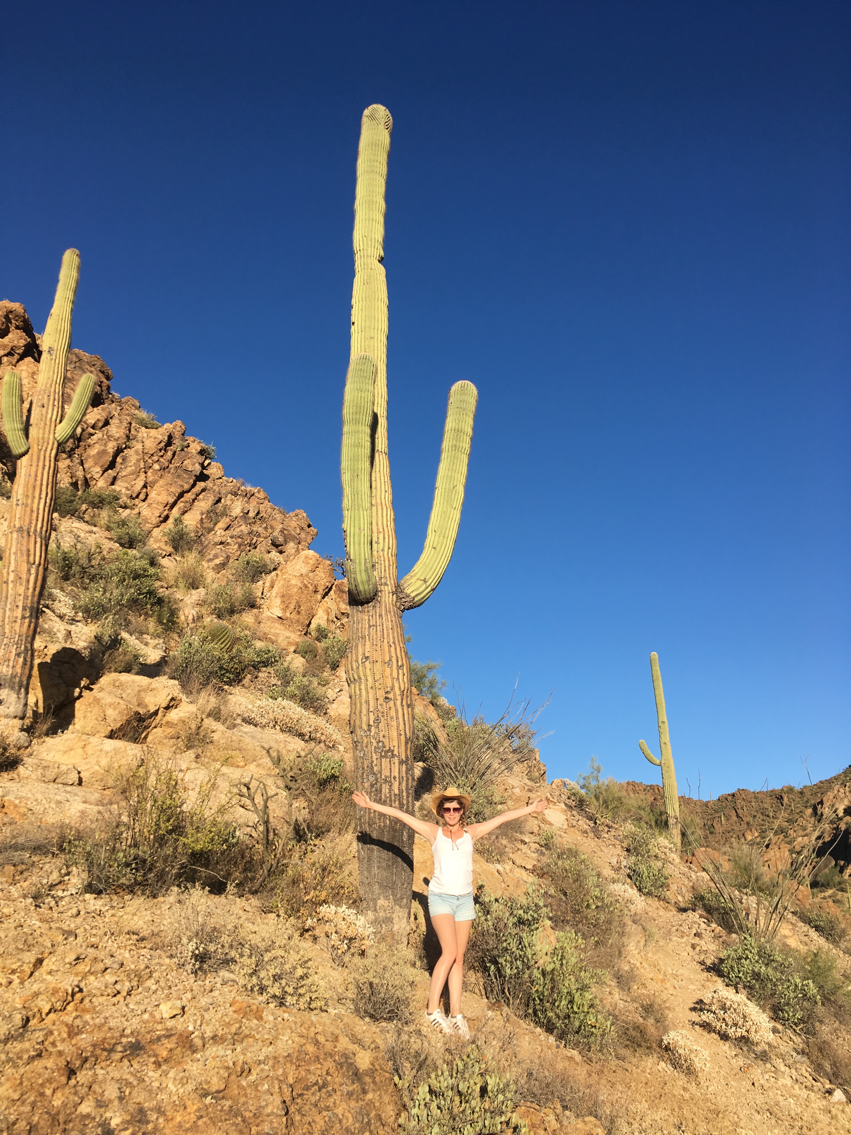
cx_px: 426
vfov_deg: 61.7
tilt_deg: +24.6
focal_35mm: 29
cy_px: 568
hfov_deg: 48.2
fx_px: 951
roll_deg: +1.7
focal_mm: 4.15
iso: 25
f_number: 2.2
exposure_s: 1/1304
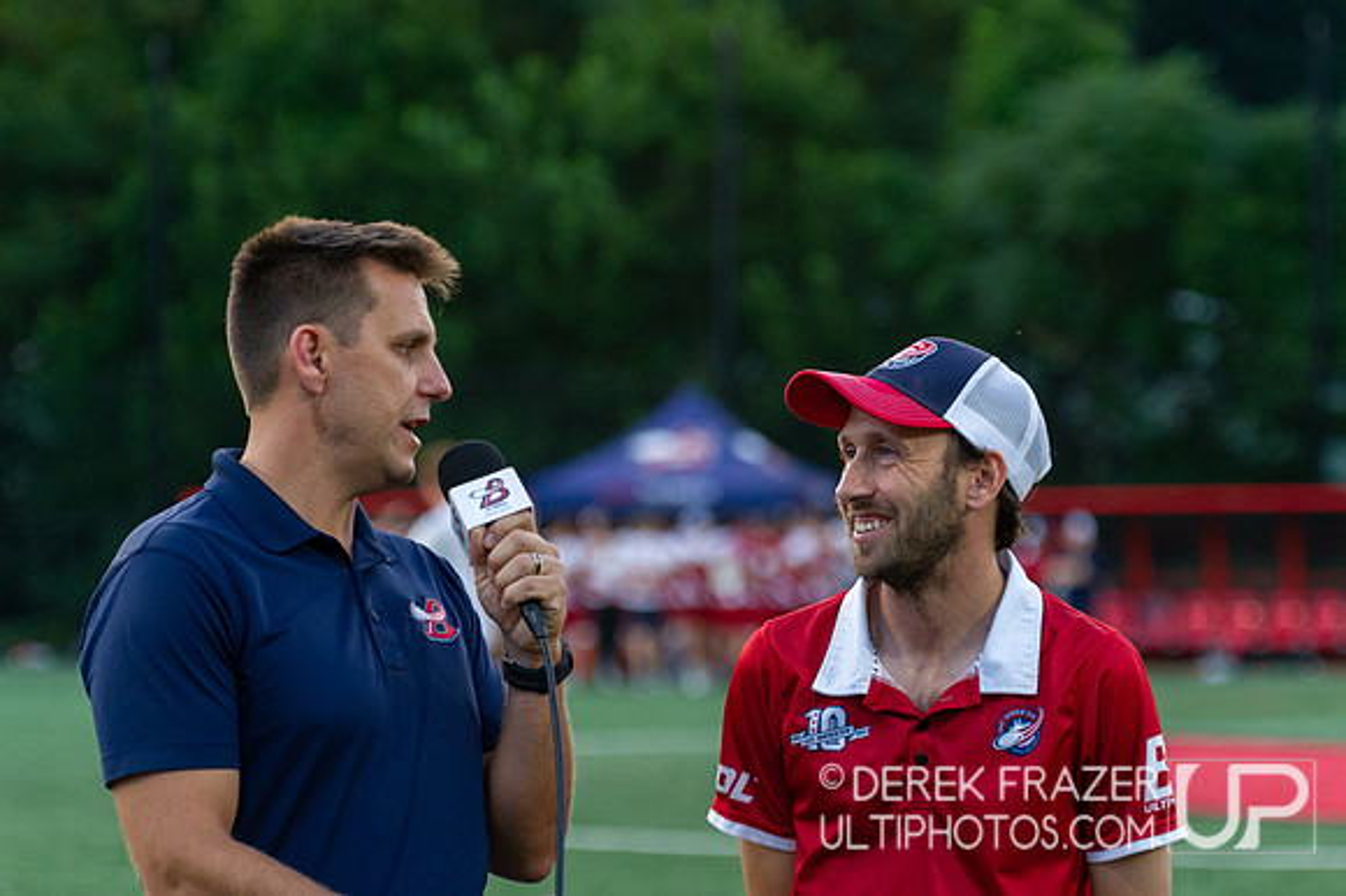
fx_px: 6113
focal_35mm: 164
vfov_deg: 8.4
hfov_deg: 12.6
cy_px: 397
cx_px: 679
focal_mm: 145
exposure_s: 1/1000
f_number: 4
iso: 3200
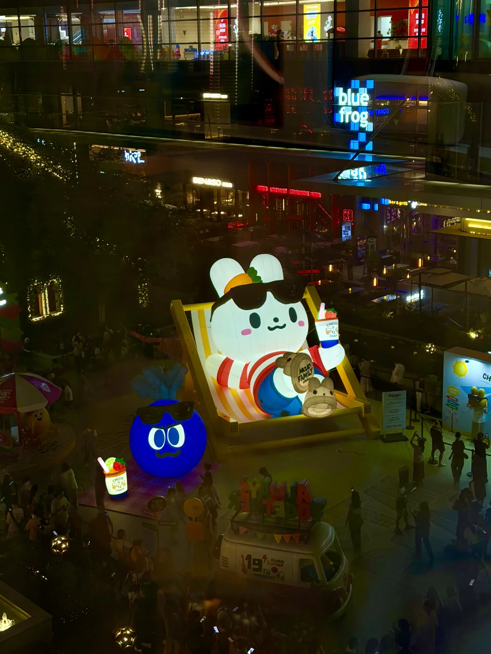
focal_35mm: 48
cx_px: 246
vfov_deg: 39.7
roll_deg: +1.4
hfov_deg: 30.3
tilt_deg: -14.5
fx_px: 908
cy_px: 327
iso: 64
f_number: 1.78
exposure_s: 1/50
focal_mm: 6.76
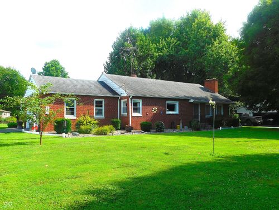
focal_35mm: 30
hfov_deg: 60.0
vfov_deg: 46.8
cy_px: 105
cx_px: 140
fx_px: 242
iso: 125
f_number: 3.2
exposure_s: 1/1250
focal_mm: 5.3
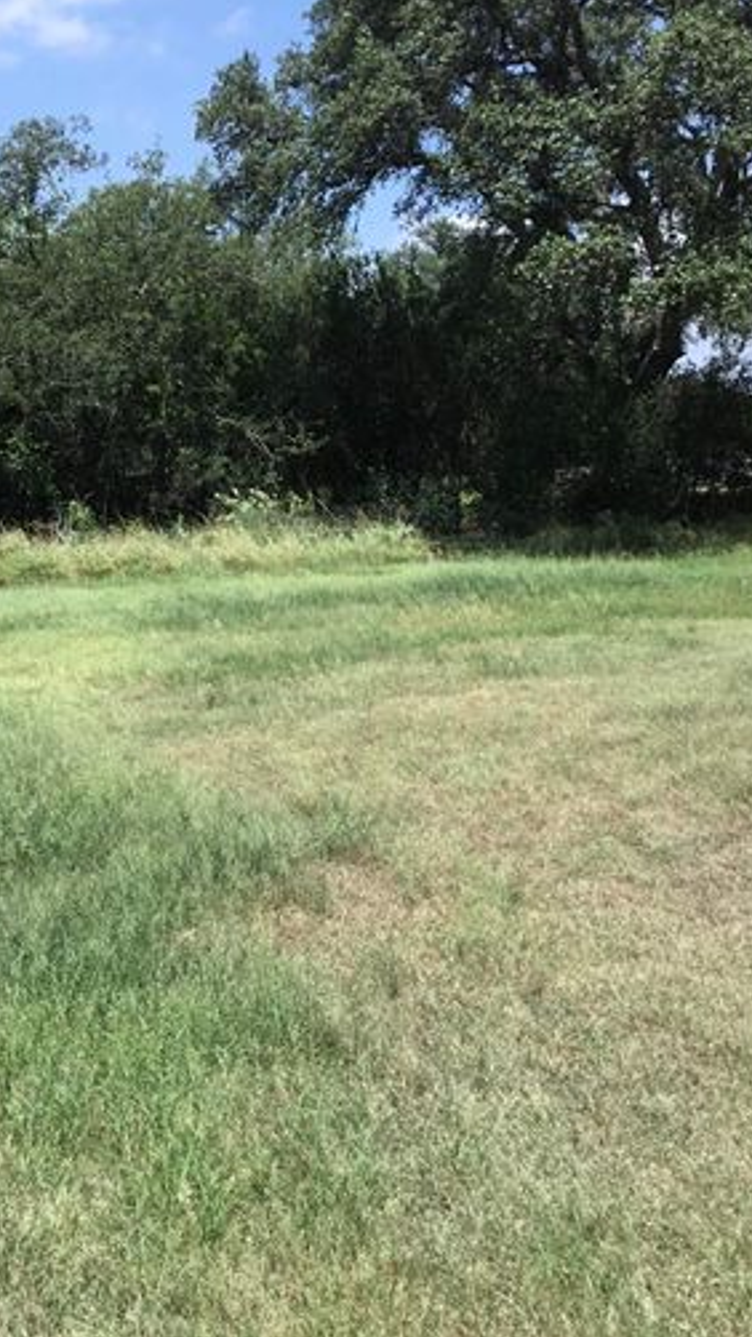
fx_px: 1594
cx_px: 211
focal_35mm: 45
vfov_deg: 45.3
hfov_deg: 26.3
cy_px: 570
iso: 25
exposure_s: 1/1018
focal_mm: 3.3
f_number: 2.4
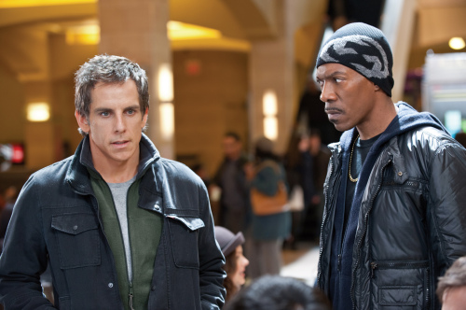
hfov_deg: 21.5
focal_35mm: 95
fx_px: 1228
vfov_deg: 14.4
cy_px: 155
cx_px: 233
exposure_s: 1/80
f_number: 4
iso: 500
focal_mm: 95
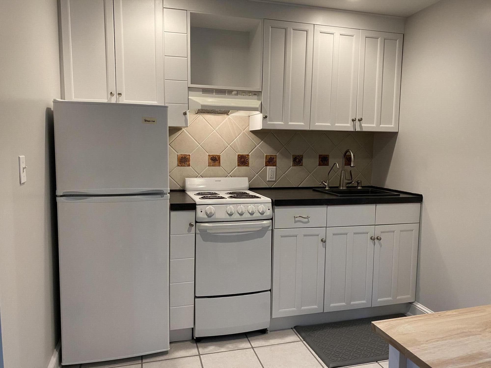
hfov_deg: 67.3
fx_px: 369
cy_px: 184
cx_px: 246
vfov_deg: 53.1
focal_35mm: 26
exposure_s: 1/60
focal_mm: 4.25
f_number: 1.8
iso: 80
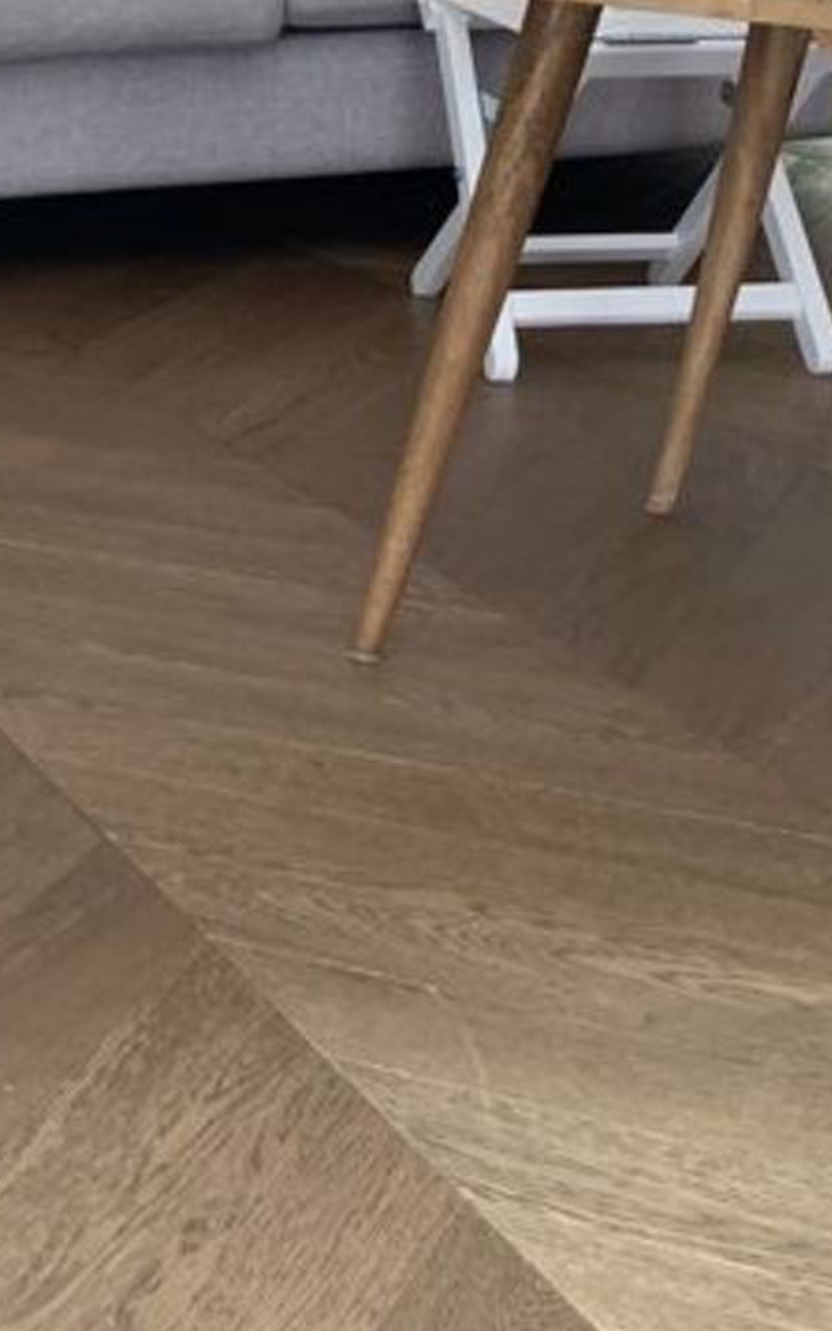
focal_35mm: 79
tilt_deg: -16.0
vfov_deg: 26.1
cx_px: -409
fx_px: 2865
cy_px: 524
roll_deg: +1.6
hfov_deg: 15.3
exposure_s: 1/101
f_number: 1.8
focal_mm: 4.25
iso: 100
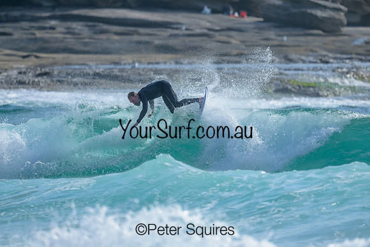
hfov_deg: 2.6
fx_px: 8224
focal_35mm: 800
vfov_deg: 1.7
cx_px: 185
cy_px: 124
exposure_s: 1/2000
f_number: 6.3
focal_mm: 800
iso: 250
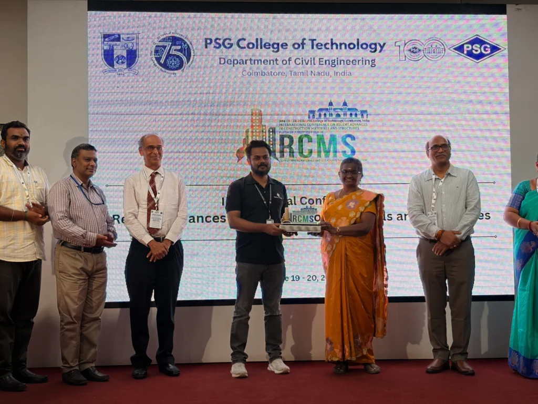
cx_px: 269
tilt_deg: +3.1
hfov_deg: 36.8
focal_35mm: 52
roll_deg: +0.8
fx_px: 808
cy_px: 202
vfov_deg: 28.0
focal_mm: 5.96
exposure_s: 1/128
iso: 25
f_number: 1.6
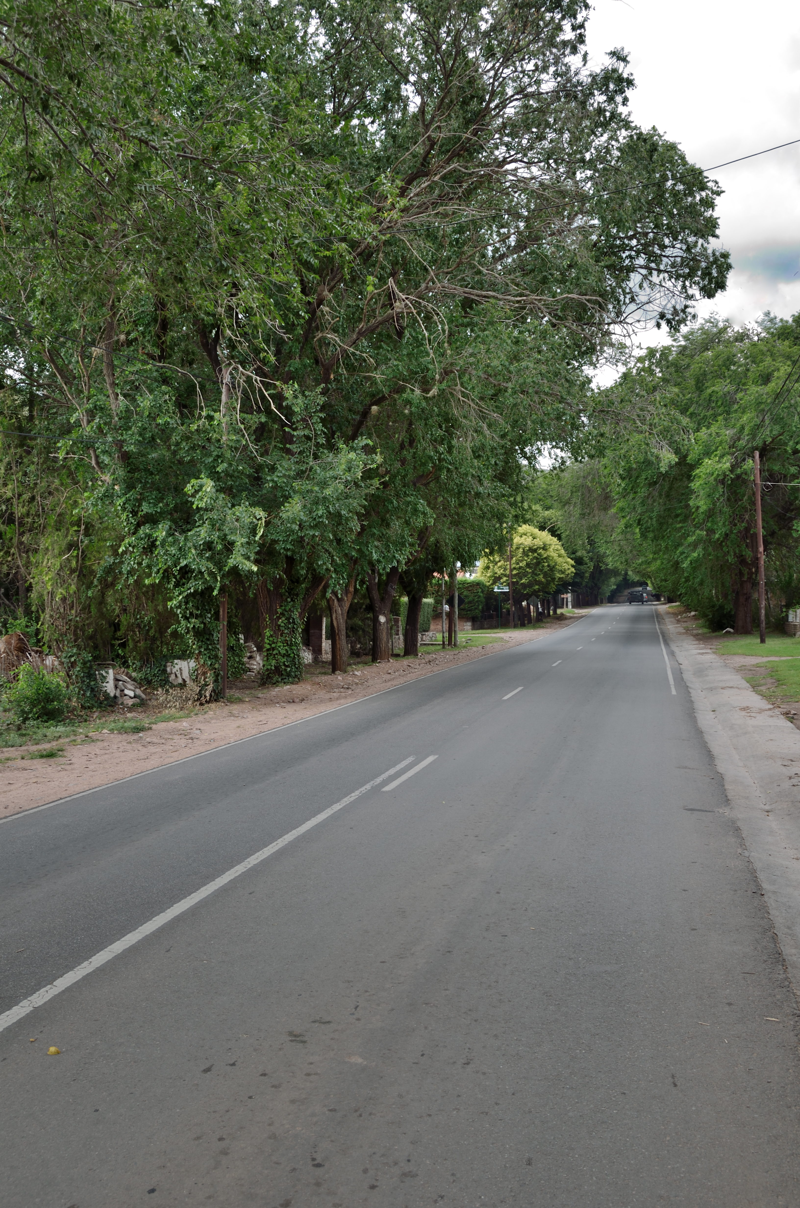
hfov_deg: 30.7
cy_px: 604
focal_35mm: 44
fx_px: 1456
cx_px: 400
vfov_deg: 45.0
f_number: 9
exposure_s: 1/30
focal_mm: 29
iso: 100
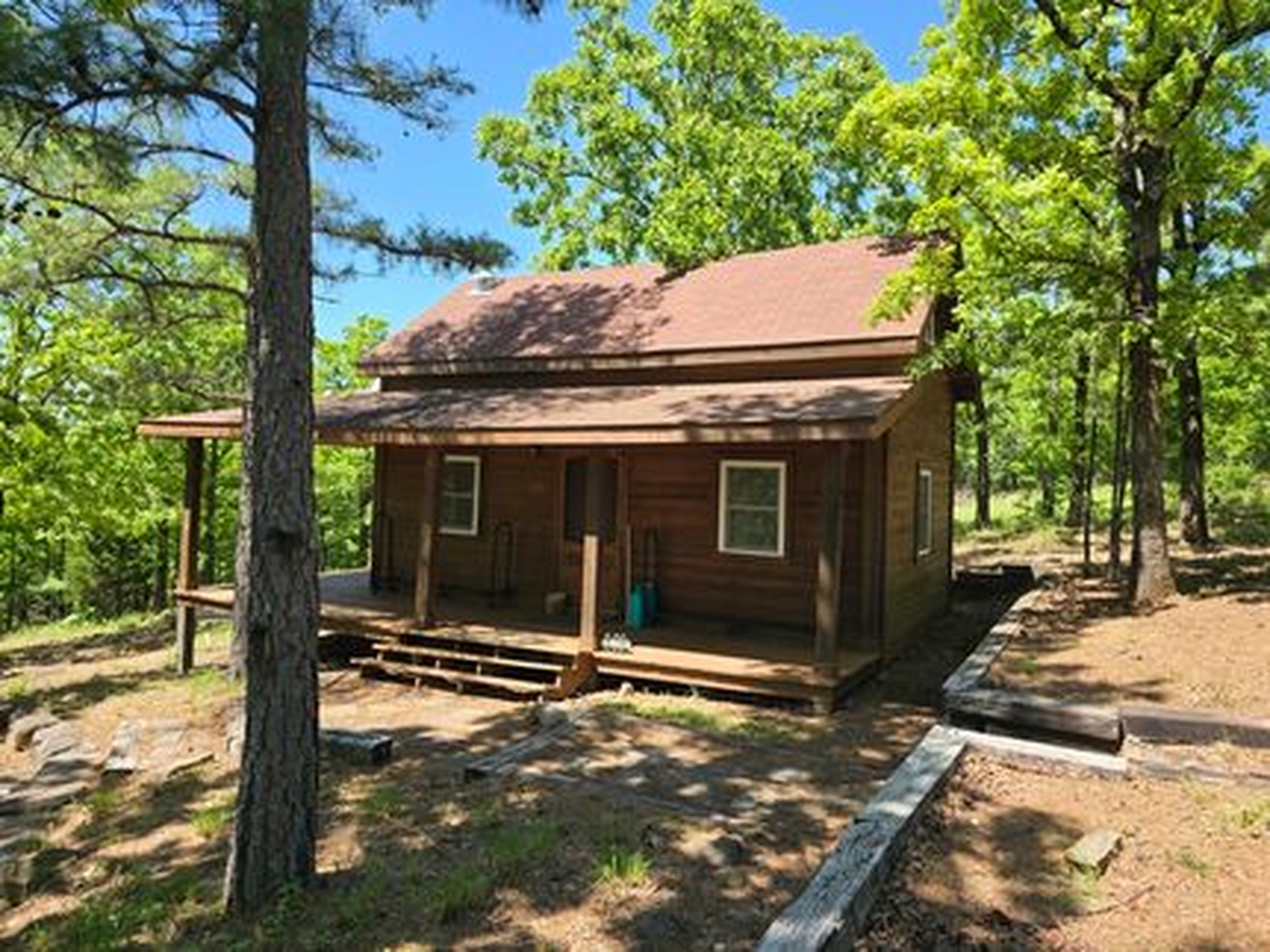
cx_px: 635
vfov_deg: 58.9
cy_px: 476
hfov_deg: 73.9
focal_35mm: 23
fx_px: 844
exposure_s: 1/253
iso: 12
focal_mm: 6.3
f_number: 1.7
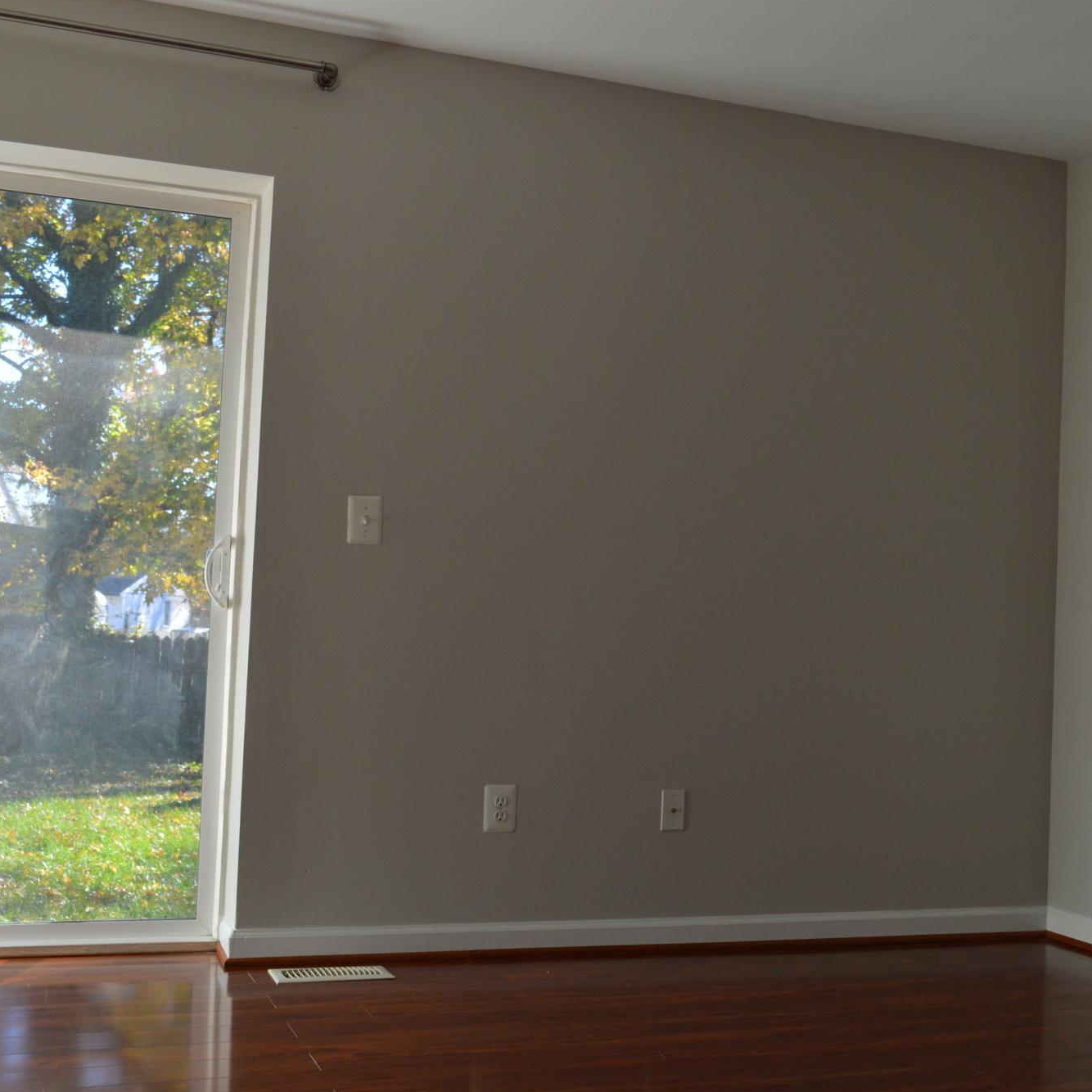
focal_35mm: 43
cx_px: 626
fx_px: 1535
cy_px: 552
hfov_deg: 39.1
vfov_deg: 39.2
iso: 400
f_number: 5.6
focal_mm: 22
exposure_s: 1/125
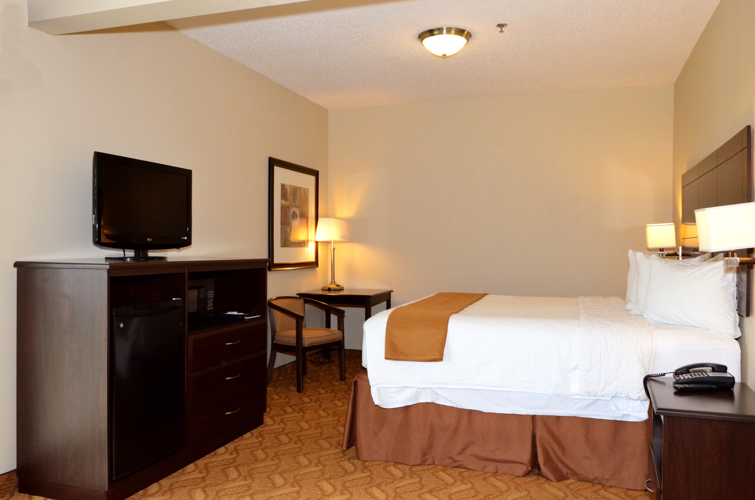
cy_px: 250
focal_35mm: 27
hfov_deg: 67.5
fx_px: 565
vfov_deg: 47.7
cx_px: 378
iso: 3200
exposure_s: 1/200
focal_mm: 18
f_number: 10
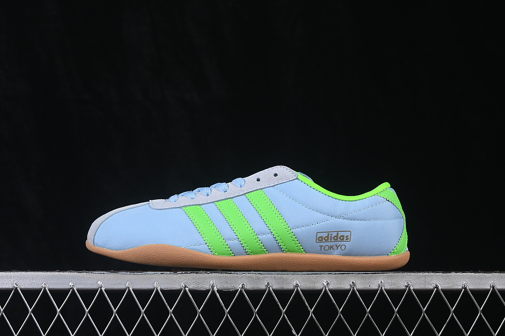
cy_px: 168
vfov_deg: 18.2
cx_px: 252
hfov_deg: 27.0
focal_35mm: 75
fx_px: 1052
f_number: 8
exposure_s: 1/80
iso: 160
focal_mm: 50
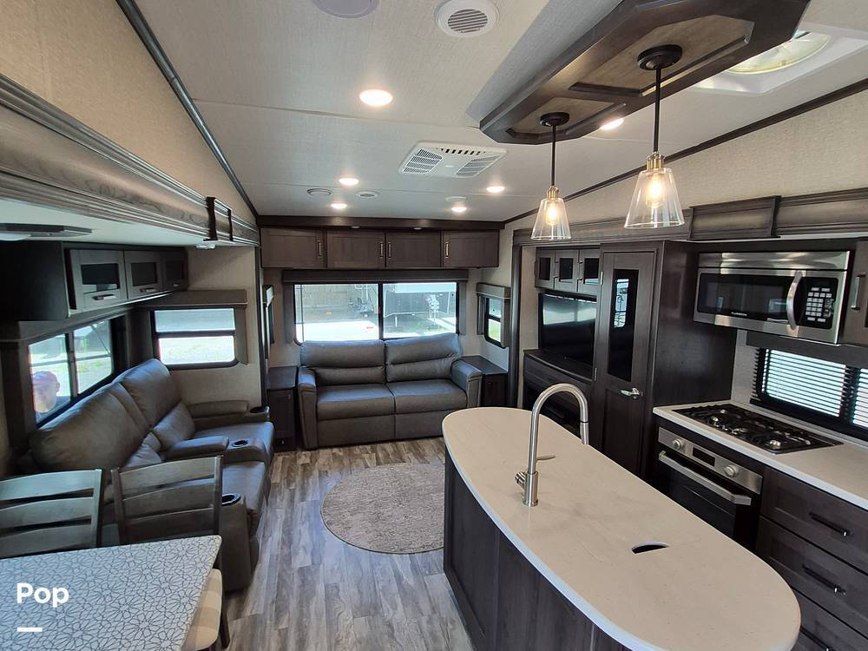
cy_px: 326
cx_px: 434
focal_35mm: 13
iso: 160
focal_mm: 1.74
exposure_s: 1/60
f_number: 2.2
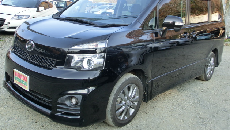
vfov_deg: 29.0
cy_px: 58
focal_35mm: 41
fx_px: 250
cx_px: 116
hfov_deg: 49.4
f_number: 3.9
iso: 100
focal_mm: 6.61
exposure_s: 1/125
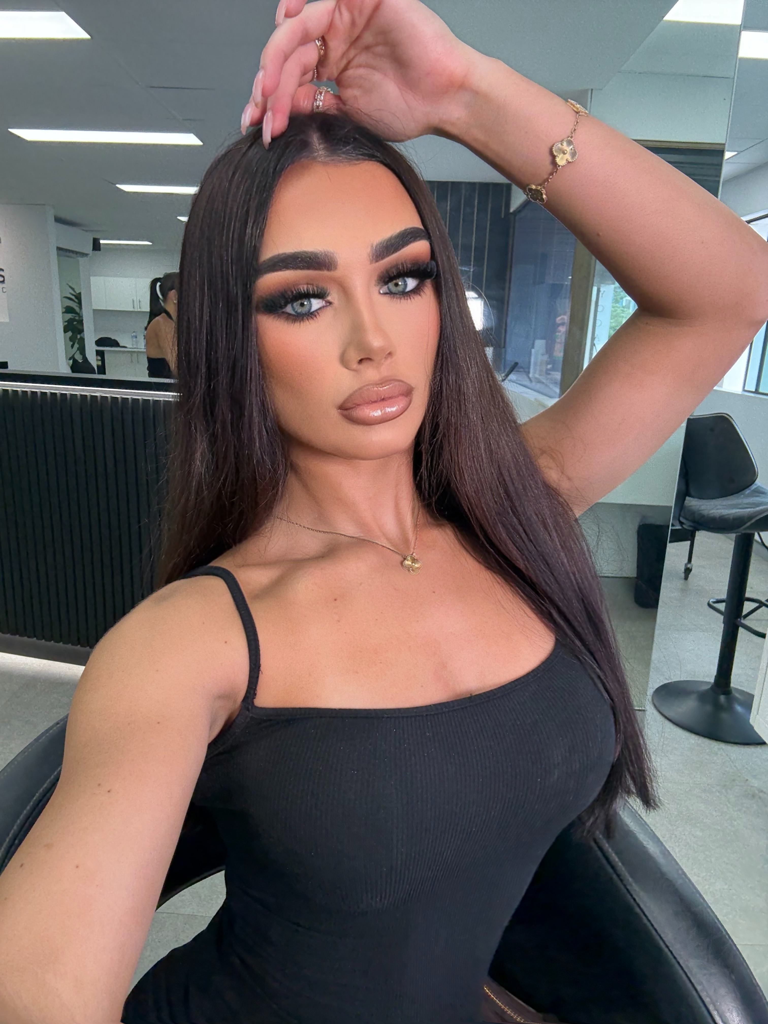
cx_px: 384
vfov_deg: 73.9
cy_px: 512
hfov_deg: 58.9
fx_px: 680
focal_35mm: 23
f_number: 1.9
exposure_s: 1/121
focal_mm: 2.69
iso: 64
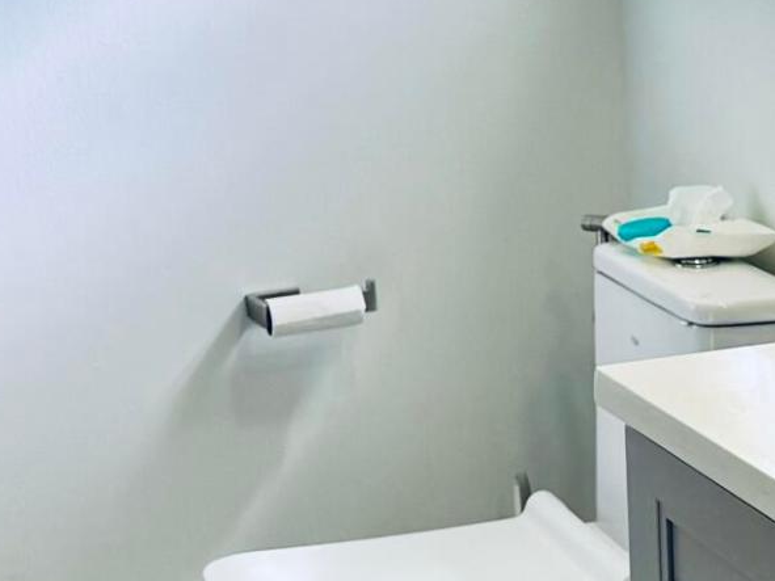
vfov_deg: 12.7
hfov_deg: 16.2
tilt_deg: -14.5
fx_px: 2619
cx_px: 906
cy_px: 329
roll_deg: +0.8
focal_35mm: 117
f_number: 1.78
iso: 64
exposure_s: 1/207
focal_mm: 6.76
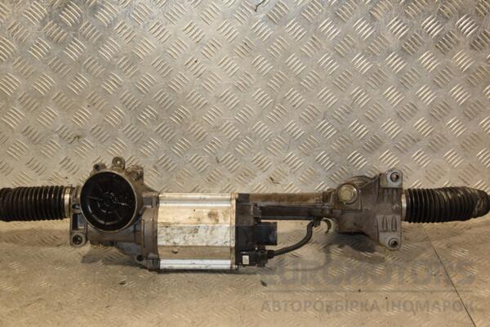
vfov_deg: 23.8
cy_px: 164
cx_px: 245
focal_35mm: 57
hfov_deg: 35.1
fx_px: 776
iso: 800
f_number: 5
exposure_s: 1/160
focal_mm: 38
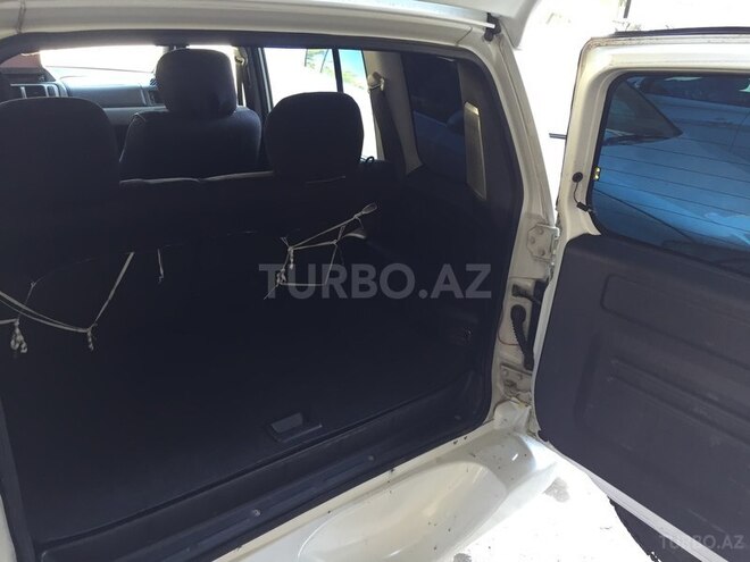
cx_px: 375
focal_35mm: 29
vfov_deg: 48.2
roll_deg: -5.8
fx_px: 628
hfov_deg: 61.7
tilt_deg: -26.1
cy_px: 281
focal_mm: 4.15
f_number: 2.2
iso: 80
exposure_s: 1/33
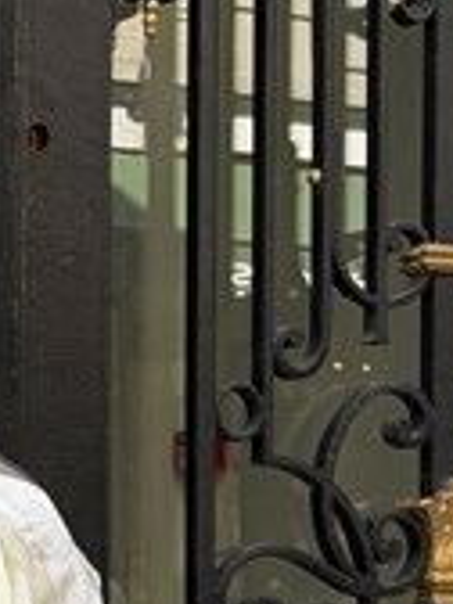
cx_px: -212
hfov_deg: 9.5
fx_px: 2652
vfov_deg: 12.8
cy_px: 635
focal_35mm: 152
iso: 64
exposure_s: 1/434
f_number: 1.78
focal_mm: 6.76
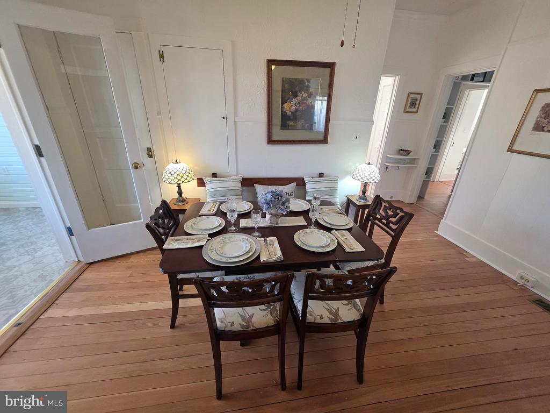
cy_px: 206
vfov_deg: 89.9
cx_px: 275
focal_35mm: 13
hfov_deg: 106.2
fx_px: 207
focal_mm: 2.2
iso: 250
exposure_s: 1/120
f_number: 1.9
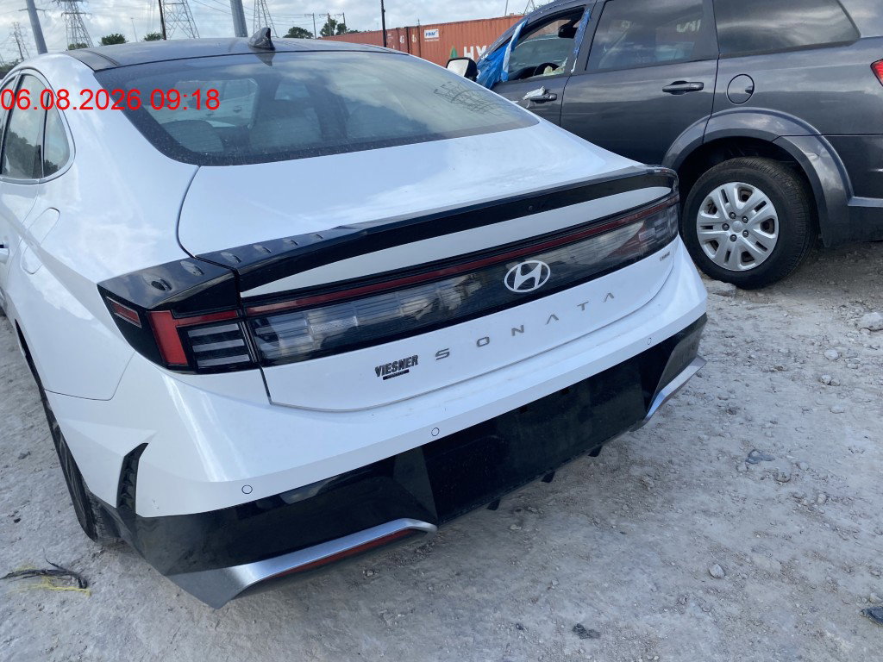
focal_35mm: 26
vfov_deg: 53.1
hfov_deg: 67.3
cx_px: 442
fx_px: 663
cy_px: 331
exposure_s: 1/1395
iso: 32
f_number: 1.8
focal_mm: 4.25
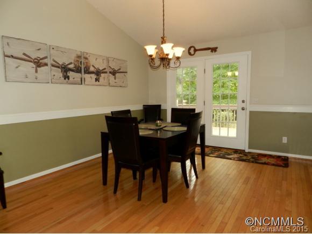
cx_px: 156
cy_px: 117
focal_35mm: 23
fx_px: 207
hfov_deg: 73.9
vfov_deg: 59.0
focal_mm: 4
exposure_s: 1/30
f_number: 3.4
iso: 200
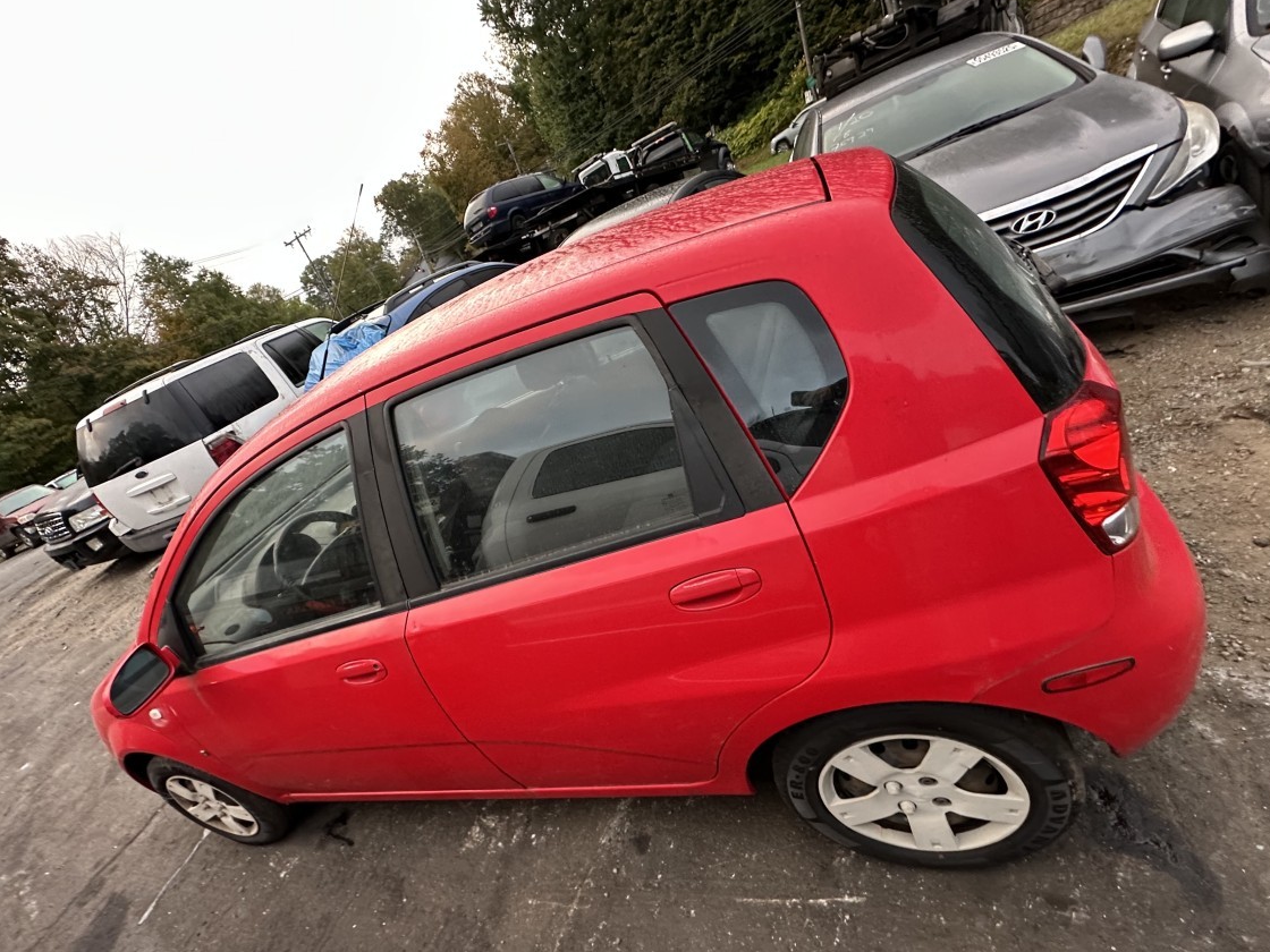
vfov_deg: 77.9
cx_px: 598
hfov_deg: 94.4
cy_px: 518
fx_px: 587
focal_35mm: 16
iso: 250
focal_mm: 2.22
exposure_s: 1/99
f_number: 2.2
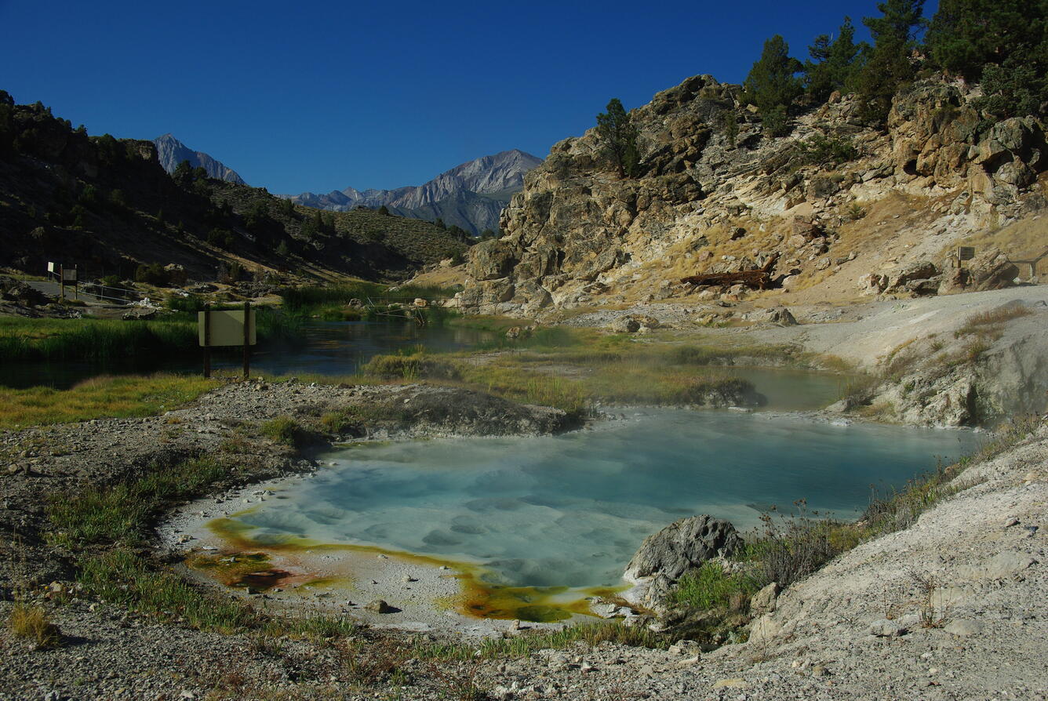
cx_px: 524
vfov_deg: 39.0
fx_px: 991
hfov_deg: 55.7
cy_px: 350
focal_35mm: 34
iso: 100
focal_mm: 23
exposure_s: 1/180
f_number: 8
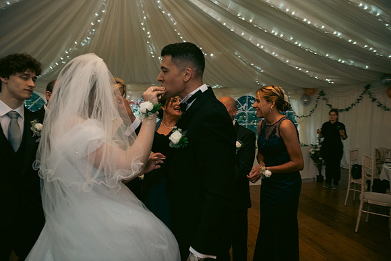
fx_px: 261
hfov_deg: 73.7
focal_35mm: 24
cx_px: 196
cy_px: 130
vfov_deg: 53.2
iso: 800
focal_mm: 24
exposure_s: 1/160
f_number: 3.5
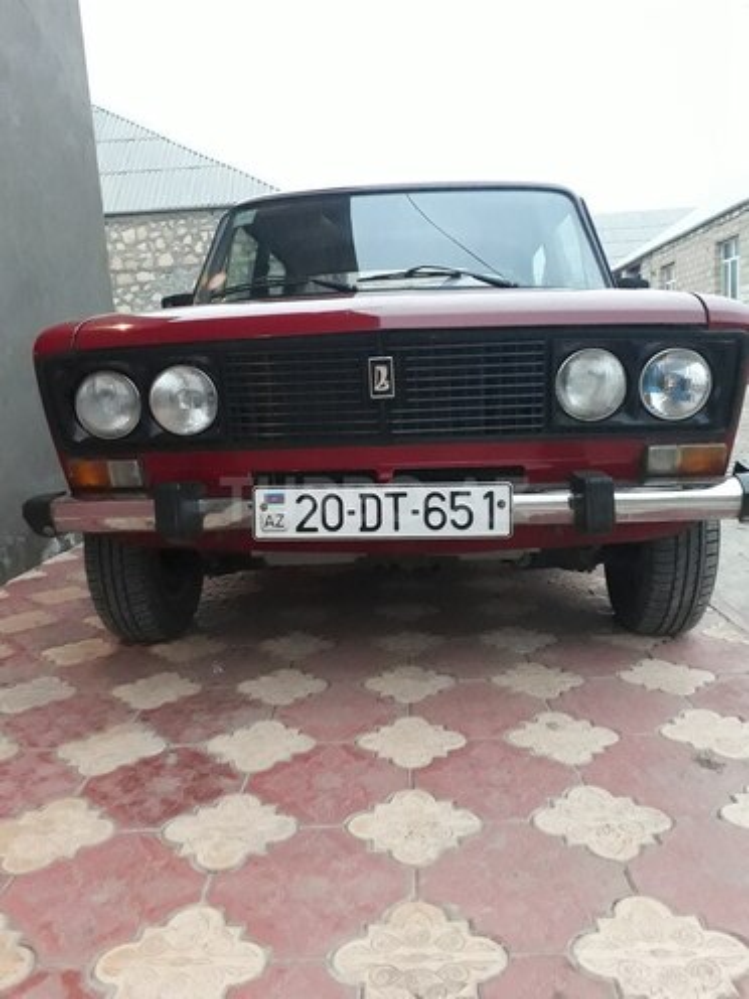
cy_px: 500
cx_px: 374
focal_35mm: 27
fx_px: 779
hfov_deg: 51.4
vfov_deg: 65.3
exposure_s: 1/17
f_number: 1.9
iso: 800
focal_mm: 3.6
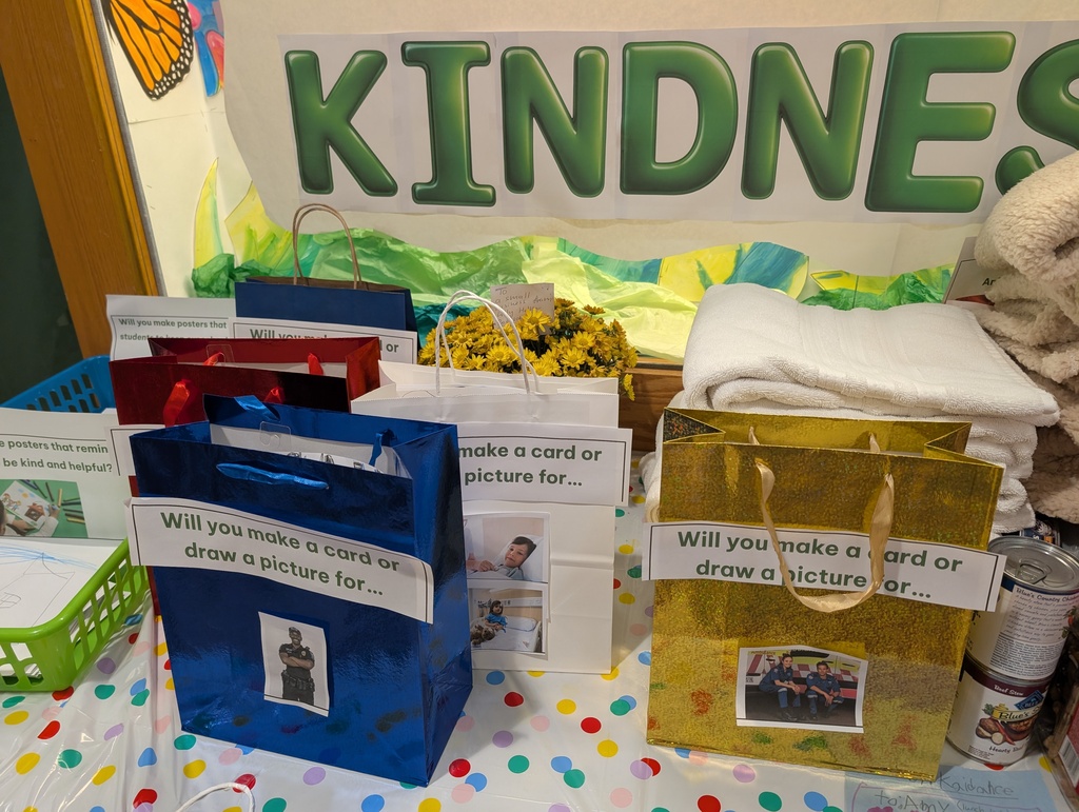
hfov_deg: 71.5
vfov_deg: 56.9
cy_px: 406
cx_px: 540
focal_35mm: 24
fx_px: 749
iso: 118
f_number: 1.68
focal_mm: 6.9
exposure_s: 1/120
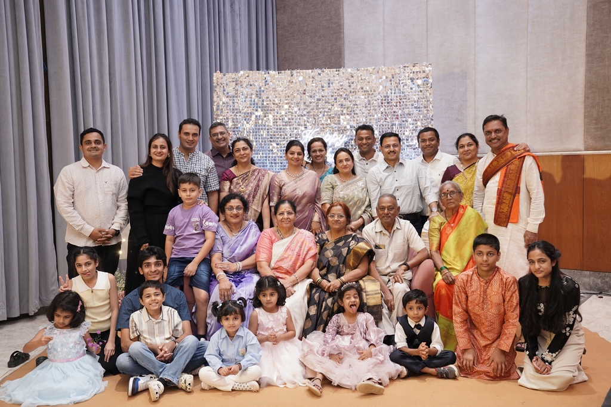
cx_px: 306
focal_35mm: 37
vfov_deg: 36.0
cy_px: 204
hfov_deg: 51.9
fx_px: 628
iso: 800
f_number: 4
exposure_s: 1/160
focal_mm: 37
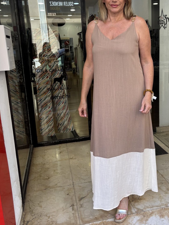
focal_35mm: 36
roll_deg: +1.6
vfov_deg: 51.2
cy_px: 97
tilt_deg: -10.9
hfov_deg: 39.2
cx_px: 113
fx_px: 234
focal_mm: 5.96
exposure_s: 1/152
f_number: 1.6
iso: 40
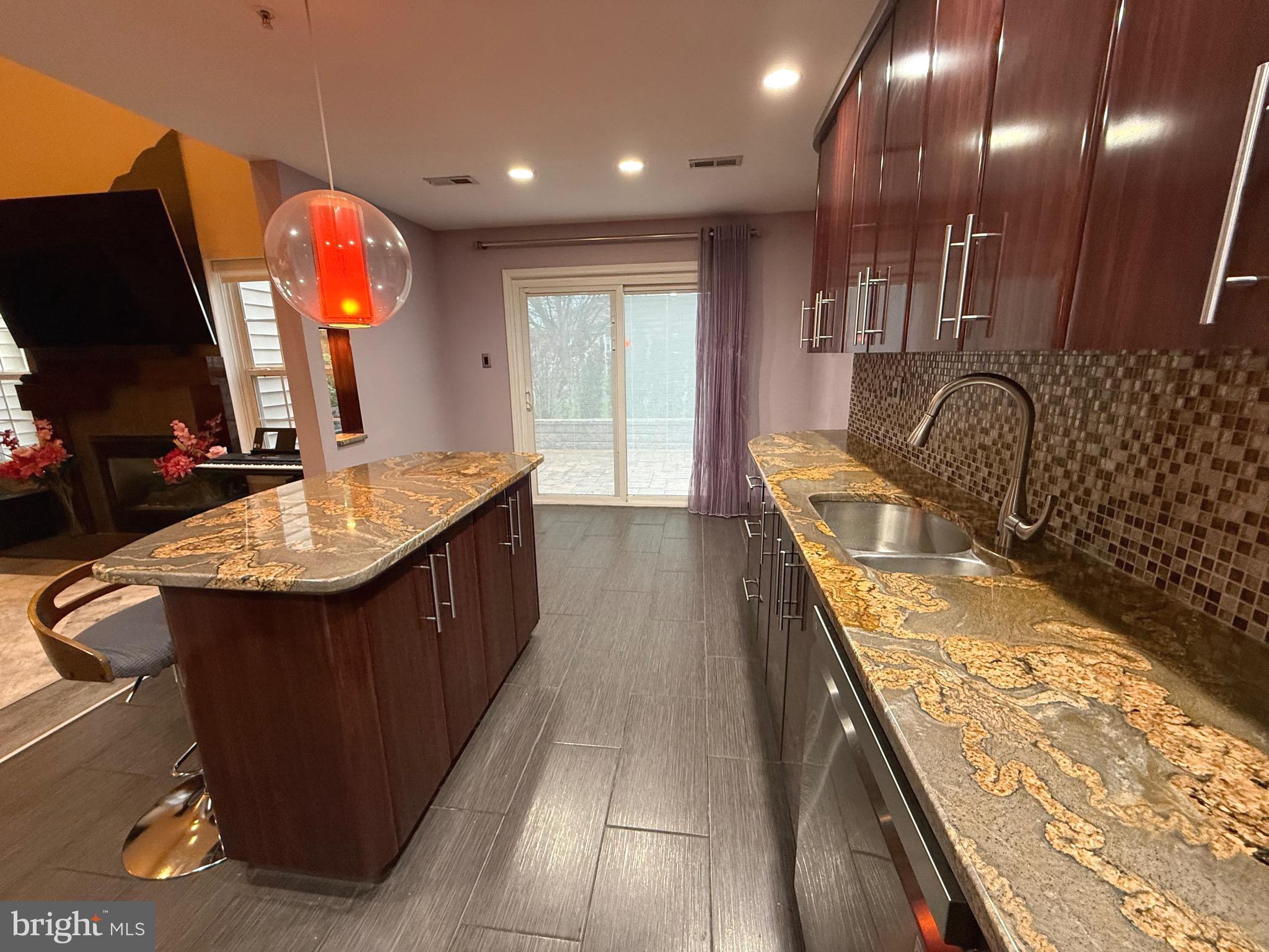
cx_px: 634
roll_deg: +1.1
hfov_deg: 102.1
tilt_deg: -12.5
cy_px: 476
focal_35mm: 14
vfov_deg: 85.7
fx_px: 513
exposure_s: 1/60
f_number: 2.2
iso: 400
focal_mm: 2.22
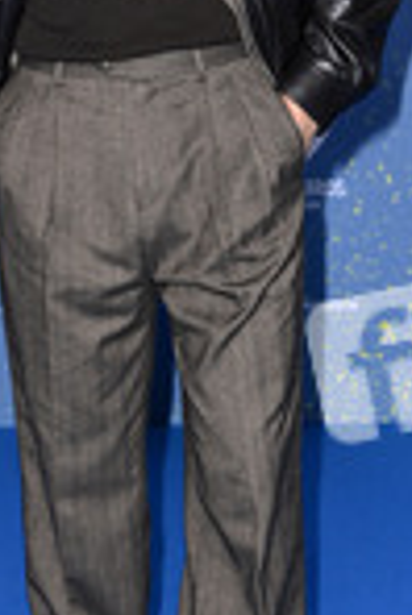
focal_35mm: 151
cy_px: 137
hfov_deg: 9.1
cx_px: 141
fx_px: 2586
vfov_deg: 13.5
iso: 1250
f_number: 5.6
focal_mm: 56
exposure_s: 1/250
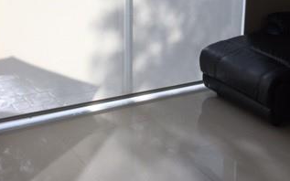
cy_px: 42
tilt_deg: -15.0
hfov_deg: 32.8
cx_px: 180
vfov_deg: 20.8
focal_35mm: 62
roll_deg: -1.3
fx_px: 490
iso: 32
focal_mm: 4.15
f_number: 2.2
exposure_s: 1/129
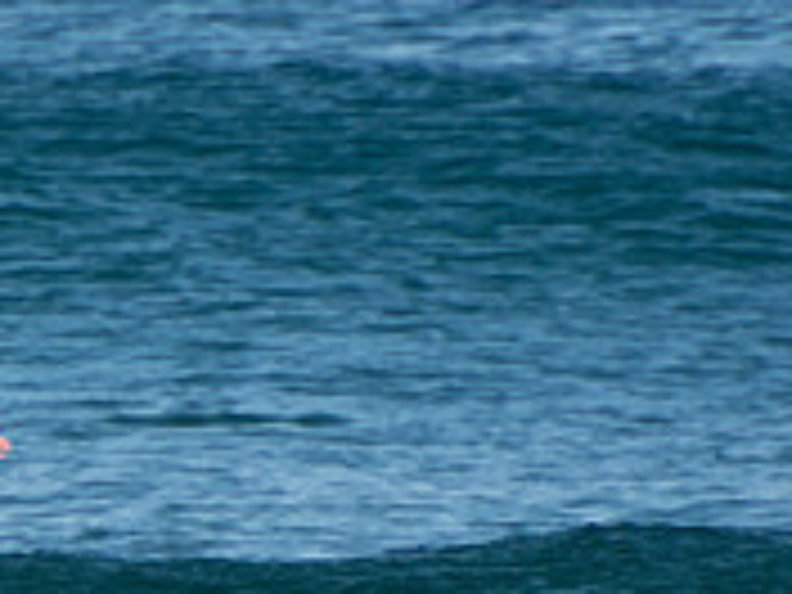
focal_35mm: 1901
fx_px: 43494
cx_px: -76
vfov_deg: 0.8
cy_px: 673
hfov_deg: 1.0
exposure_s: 1/1000
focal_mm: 400
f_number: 5.6
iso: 280
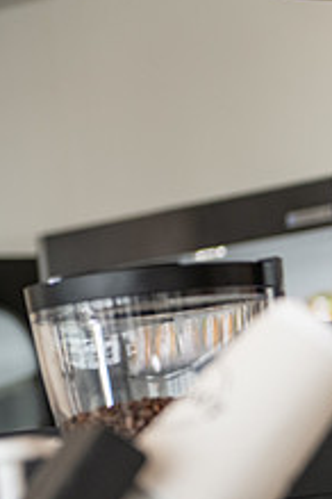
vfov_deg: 11.7
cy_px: 427
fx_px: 2421
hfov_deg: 7.6
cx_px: 637
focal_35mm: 175
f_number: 3.5
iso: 640
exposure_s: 1/200
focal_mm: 66
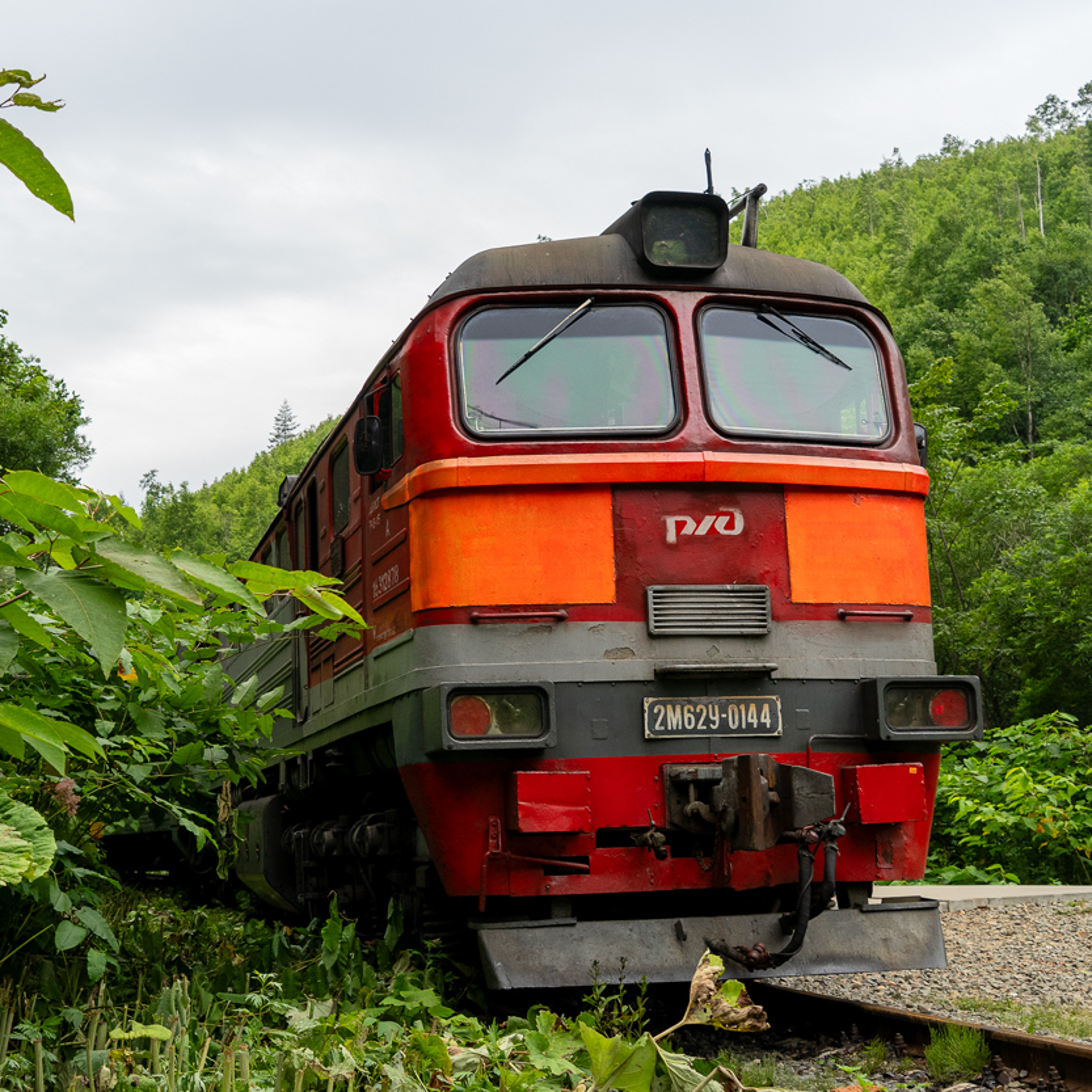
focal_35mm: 47
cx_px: 422
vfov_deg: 36.1
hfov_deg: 35.9
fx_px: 1677
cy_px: 547
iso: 1250
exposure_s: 1/200
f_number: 7.1
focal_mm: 36
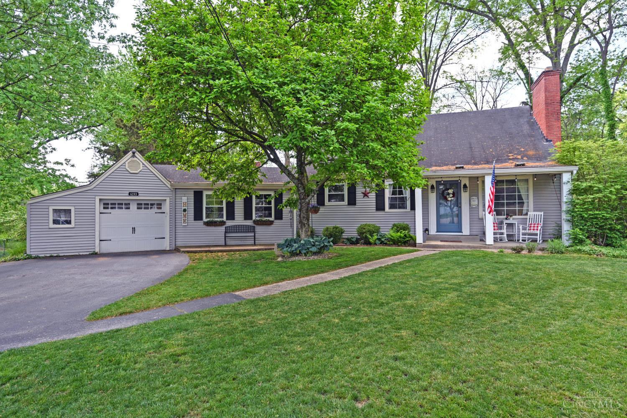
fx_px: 348
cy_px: 209
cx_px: 314
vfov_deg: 61.9
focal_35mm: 20
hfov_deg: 84.0
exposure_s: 1/250
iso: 200
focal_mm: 20
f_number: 5
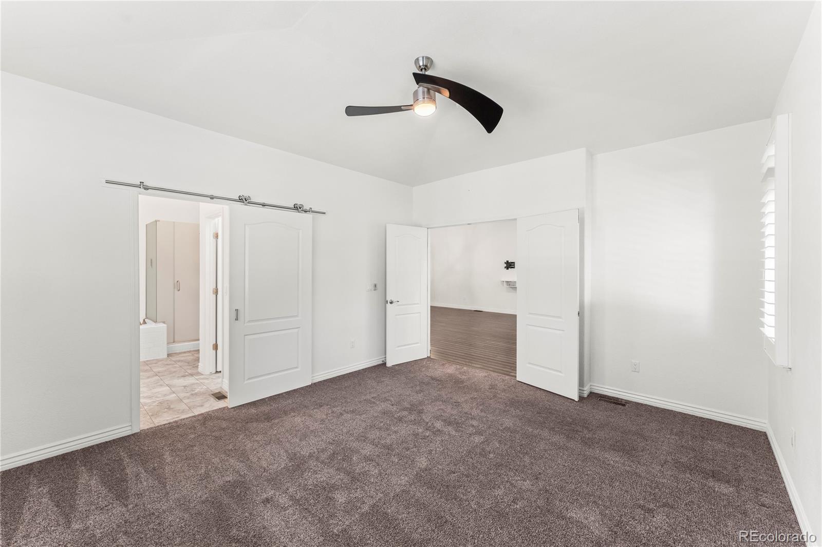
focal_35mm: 14
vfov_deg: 81.2
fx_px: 320
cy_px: 274
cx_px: 411
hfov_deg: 104.3
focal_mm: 14
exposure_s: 1/2.5
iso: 800
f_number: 8
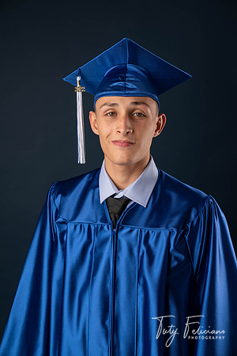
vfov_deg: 29.2
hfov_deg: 19.7
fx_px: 681
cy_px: 178
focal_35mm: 69
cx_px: 118
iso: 200
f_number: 5.6
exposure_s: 1/100
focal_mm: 69
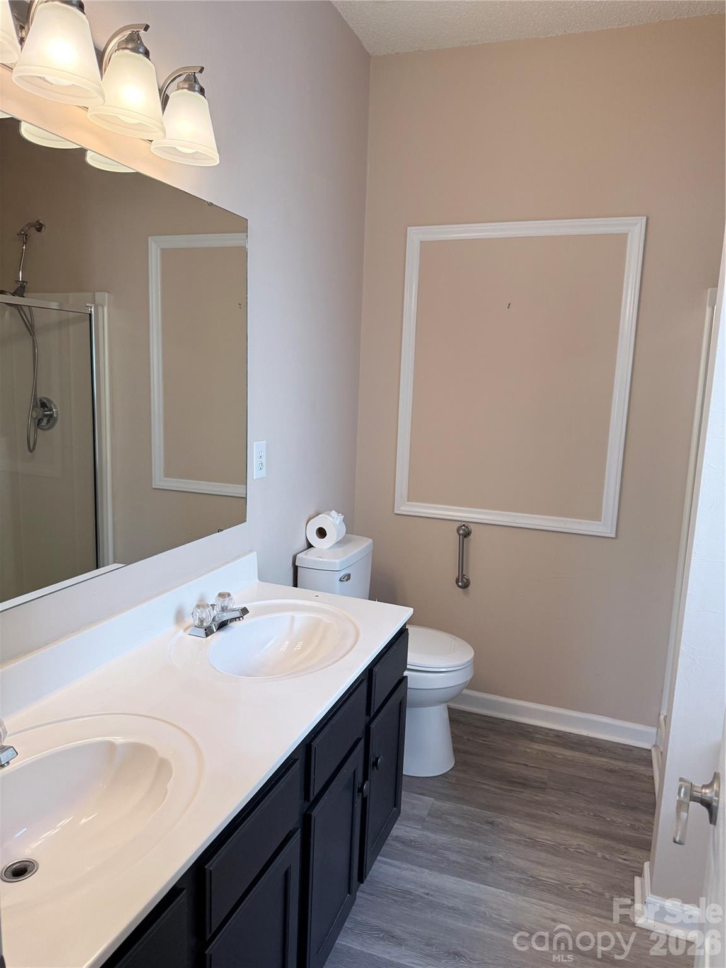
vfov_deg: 71.6
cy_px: 484
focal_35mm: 24
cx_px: 363
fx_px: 671
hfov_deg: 56.8
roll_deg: -3.2
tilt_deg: -9.4
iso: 160
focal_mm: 6.76
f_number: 1.78
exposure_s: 1/157
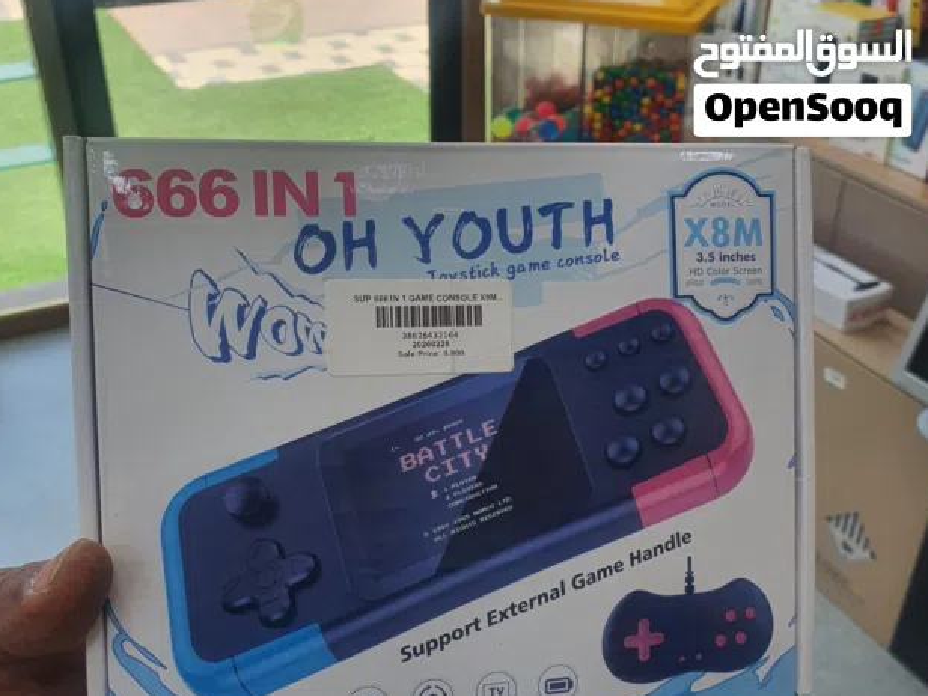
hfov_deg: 65.3
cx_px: 467
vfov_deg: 51.4
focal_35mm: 27
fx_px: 724
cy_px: 354
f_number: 2.4
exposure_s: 1/332
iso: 50
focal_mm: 4.3
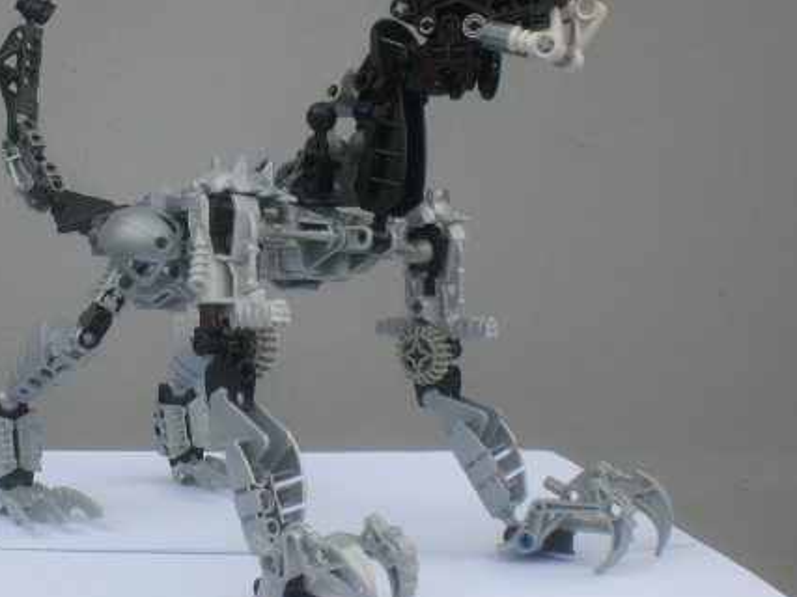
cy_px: 237
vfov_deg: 25.6
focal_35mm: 57
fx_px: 1312
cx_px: 256
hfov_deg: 33.4
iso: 50
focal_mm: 6.3
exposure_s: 1/320
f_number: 4.4
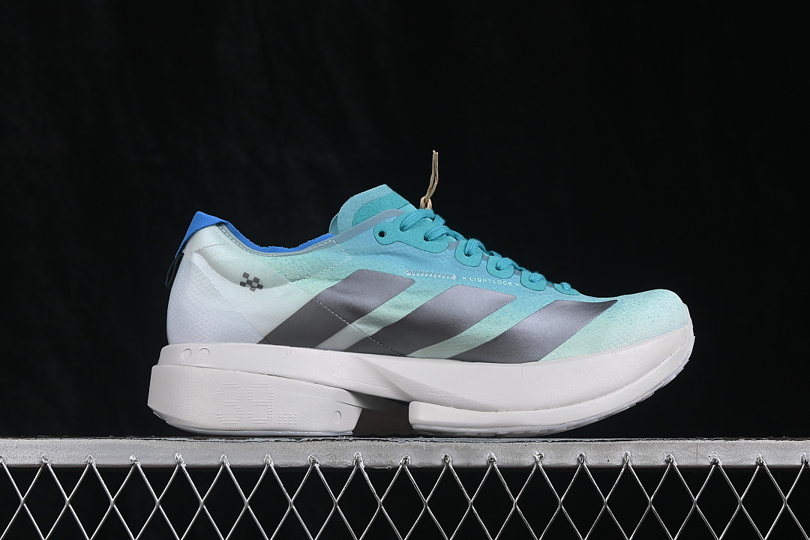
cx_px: 405
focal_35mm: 75
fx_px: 1687
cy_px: 270
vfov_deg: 18.2
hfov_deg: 27.0
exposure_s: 1/80
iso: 160
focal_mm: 50
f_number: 8
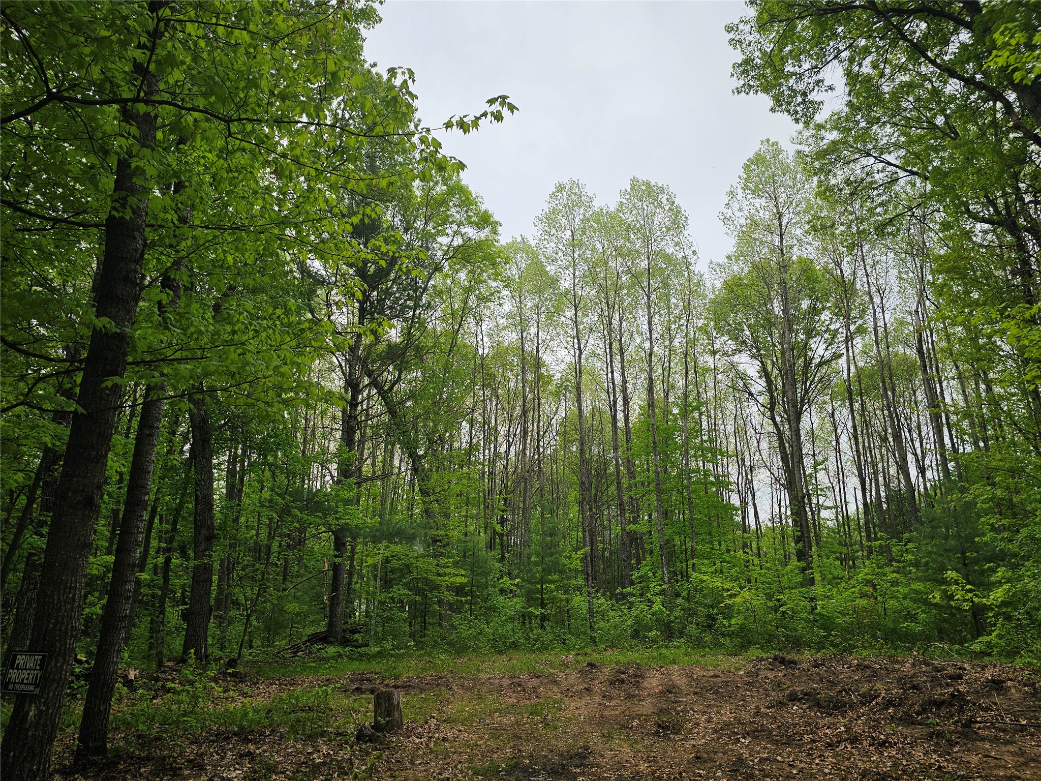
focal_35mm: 23
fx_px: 692
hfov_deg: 73.9
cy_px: 390
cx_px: 520
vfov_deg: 58.9
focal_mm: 6.3
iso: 10
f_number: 1.7
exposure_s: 1/583
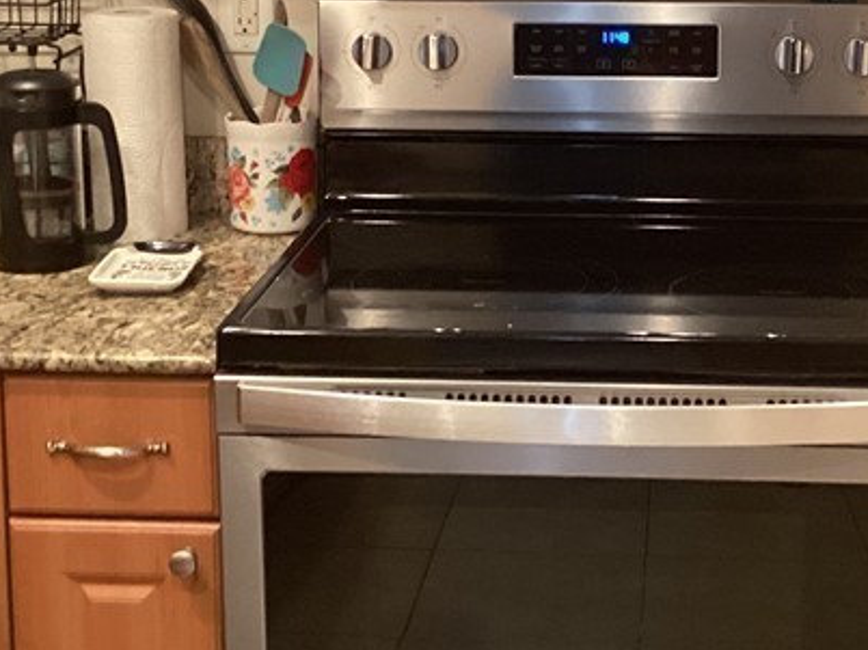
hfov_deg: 24.5
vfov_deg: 18.5
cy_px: 168
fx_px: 1980
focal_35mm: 79
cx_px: 615
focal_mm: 3.3
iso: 400
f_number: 2.4
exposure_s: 1/40
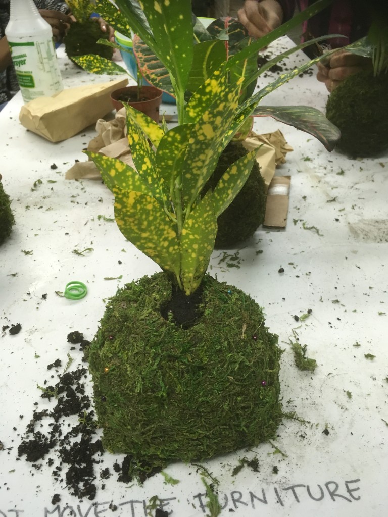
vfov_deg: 61.7
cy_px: 258
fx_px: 433
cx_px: 194
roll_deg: +3.0
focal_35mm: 29
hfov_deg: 48.2
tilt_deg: -36.6
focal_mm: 4.15
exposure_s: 1/30
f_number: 2.2
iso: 100
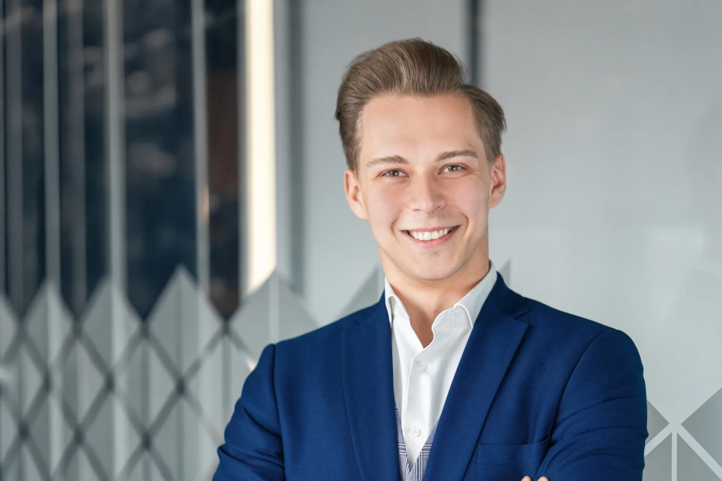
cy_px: 240
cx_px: 361
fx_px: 1705
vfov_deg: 16.1
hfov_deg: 23.9
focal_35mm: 85
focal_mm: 85
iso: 320
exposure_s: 1/640
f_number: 1.8
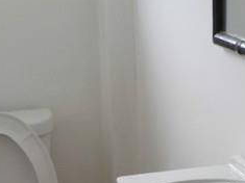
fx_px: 722
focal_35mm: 102
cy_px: 209
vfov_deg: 14.1
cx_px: 174
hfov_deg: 19.2
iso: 125
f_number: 3.3
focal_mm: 4.1
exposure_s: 1/60
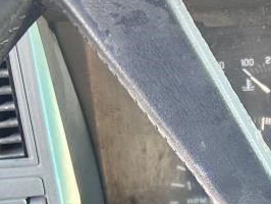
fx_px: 979
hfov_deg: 14.6
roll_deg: +0.7
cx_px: 409
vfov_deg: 11.5
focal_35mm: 125
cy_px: 290
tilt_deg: -33.3
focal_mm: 5.7
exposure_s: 1/130
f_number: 1.5
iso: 64
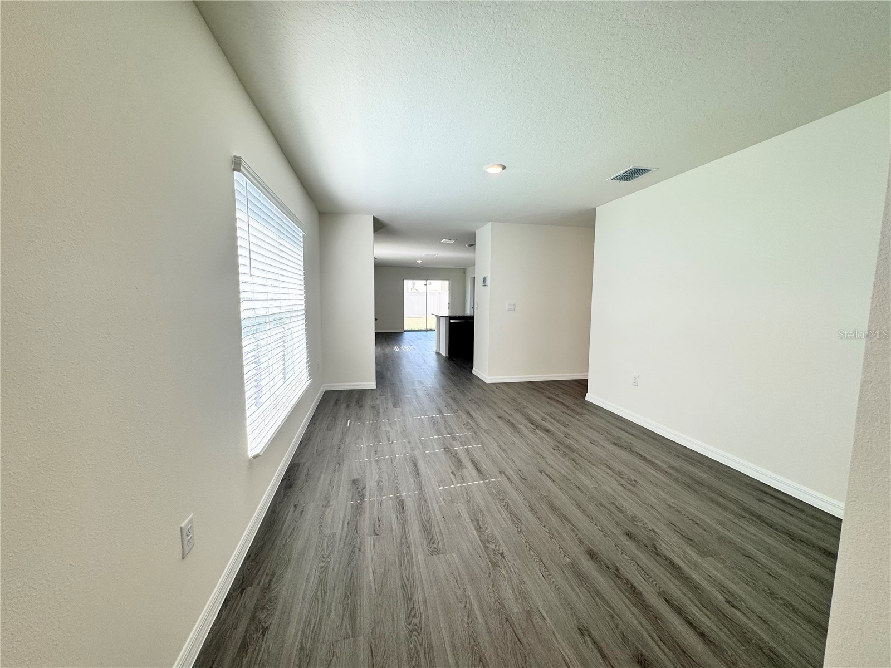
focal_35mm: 14
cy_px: 334
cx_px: 446
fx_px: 360
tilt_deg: -5.7
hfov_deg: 102.1
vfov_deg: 85.7
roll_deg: -0.3
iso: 40
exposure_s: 1/120
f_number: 2.2
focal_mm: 2.22
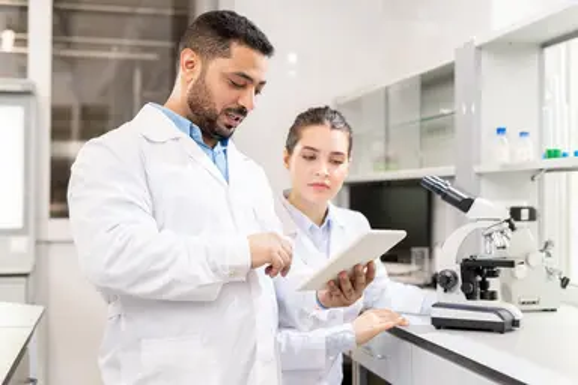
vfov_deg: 27.0
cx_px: 289
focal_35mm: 50
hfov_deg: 39.6
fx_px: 803
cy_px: 192
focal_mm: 50
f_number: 2.8
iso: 400
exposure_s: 1/200
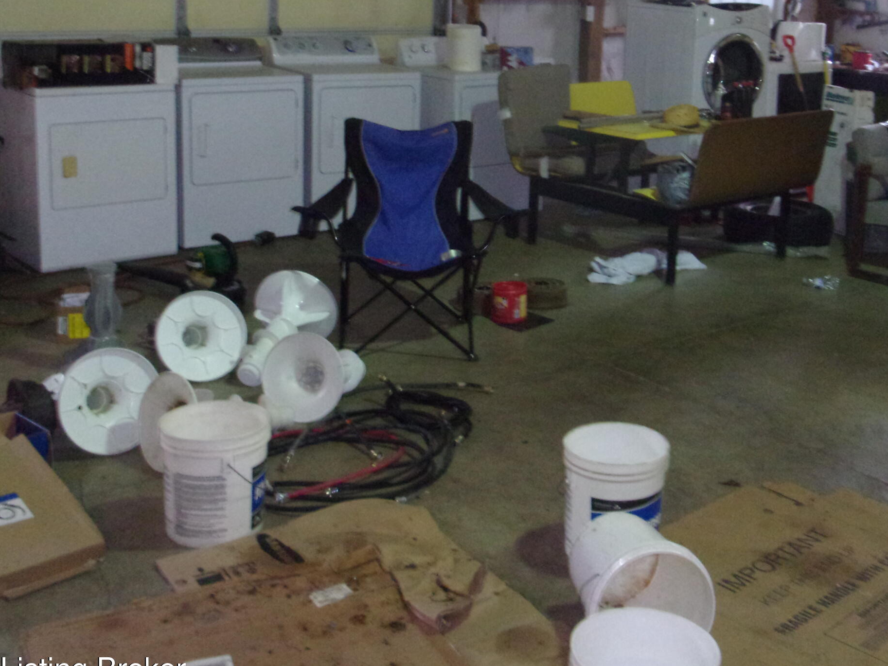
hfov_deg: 40.4
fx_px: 1180
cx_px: 627
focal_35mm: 46
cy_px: 172
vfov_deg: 31.0
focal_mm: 5.1
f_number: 3.9
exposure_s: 1/34
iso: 534
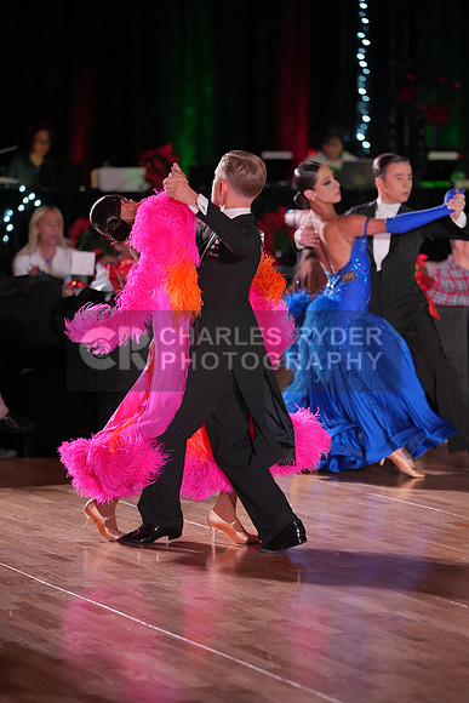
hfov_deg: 9.1
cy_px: 352
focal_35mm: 151
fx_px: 2949
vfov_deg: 13.6
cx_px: 234
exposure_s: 1/400
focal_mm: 151
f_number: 2.8
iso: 1000
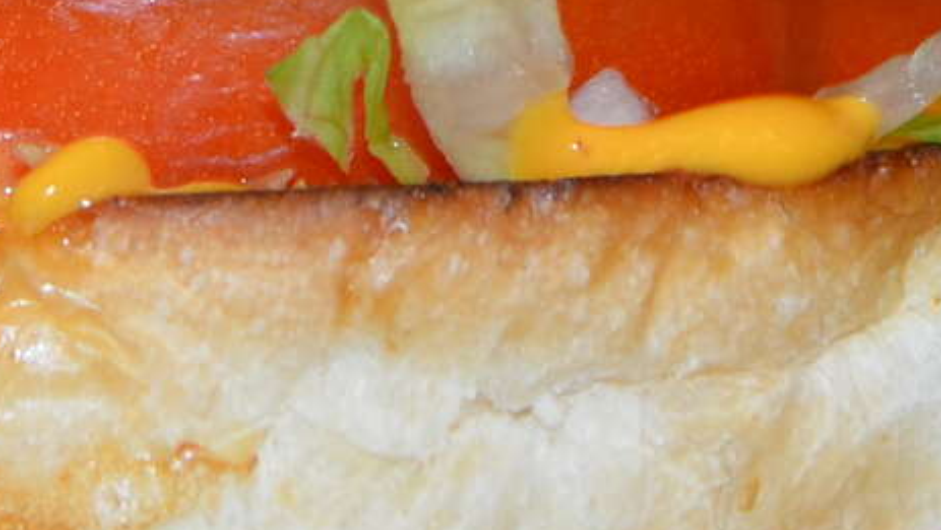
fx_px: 10136
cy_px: -348
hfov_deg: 5.3
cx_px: -264
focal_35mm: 406
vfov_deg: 3.0
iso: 200
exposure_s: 1/30
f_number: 5.6
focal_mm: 40
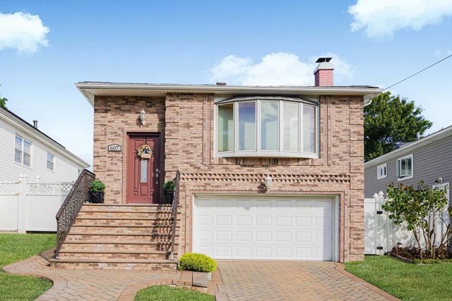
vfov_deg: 46.2
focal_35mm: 28
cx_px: 186
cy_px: 175
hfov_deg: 65.0
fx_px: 351
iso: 100
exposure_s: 1/200
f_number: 10
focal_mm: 22
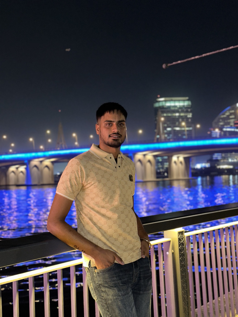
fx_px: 440
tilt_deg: +2.8
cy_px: 158
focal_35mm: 48
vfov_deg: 39.7
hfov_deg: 30.3
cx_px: 119
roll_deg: +1.9
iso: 125
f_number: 1.78
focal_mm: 6.86
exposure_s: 1/6
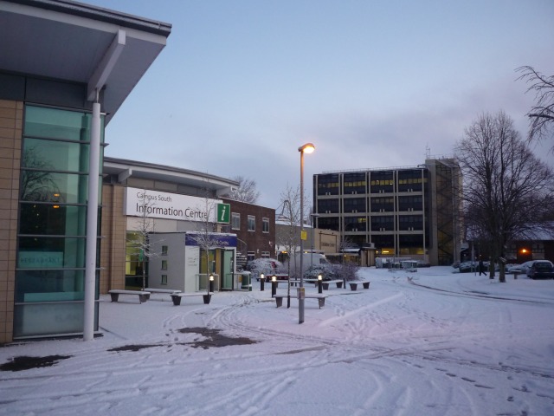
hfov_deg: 56.8
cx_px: 277
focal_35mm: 32
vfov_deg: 44.2
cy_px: 208
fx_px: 512
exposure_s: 1/50
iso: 200
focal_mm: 5.2
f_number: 3.3
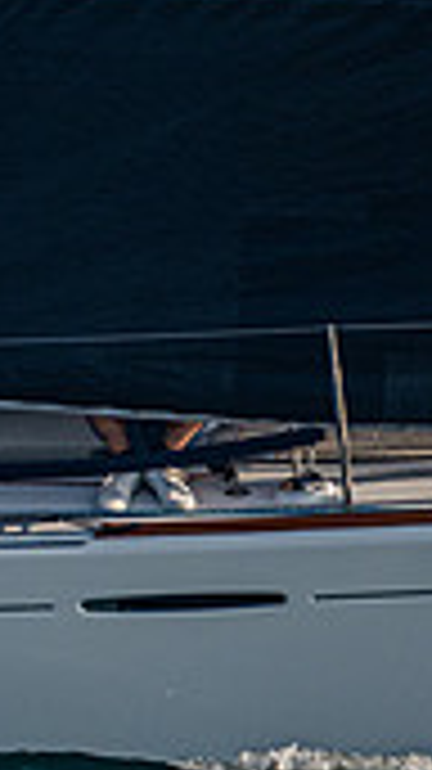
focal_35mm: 963
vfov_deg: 2.2
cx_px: -423
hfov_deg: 1.3
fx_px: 19640
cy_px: -125
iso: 400
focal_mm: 200
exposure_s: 1/640
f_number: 6.3
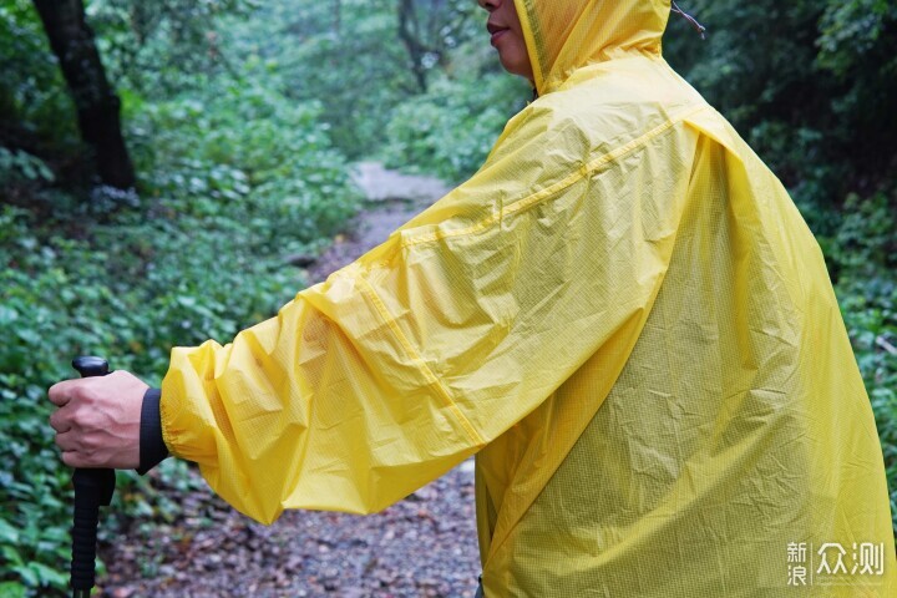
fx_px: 1121
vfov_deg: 29.9
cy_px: 299
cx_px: 448
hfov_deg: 43.6
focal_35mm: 45
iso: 640
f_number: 4
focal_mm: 30
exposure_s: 1/160
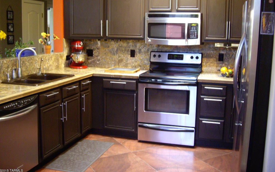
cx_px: 137
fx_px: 307
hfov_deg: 48.2
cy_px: 73
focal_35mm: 41
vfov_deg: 31.2
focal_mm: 7.9
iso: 400
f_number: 2.8
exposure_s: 1/20
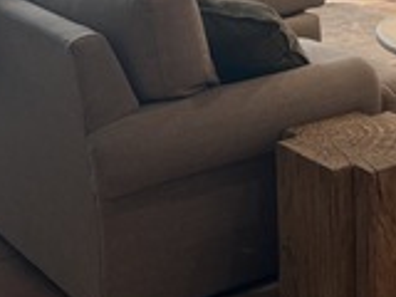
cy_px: -156
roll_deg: +0.5
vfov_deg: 13.8
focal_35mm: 100
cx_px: 355
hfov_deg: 19.3
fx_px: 1144
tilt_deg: -4.9
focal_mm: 6.76
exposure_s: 1/60
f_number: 1.78
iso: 125
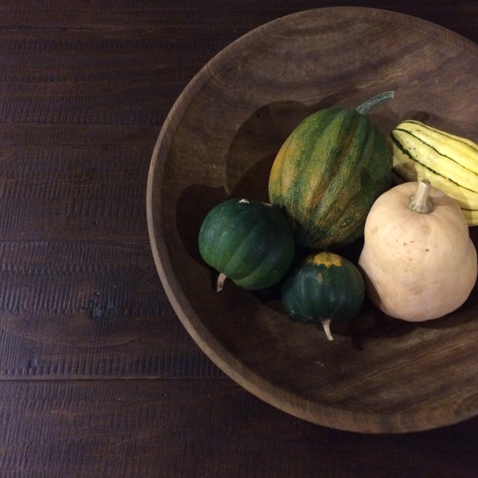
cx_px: 280
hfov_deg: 47.0
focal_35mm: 35
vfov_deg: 47.2
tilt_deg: -66.9
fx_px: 547
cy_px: 237
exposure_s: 1/15
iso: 500
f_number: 2.2
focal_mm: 4.15
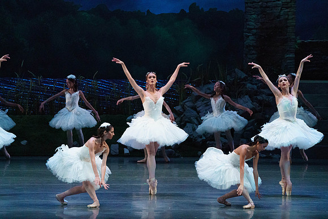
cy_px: 110
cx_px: 164
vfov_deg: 4.9
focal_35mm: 279
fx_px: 2542
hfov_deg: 7.4
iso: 8000
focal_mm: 279
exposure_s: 1/250
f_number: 5.6
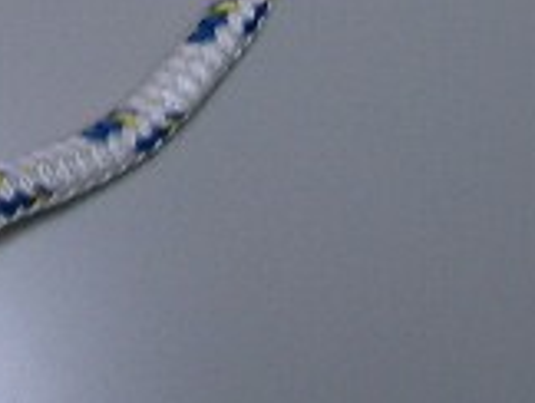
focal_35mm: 138
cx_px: -129
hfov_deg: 13.8
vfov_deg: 10.5
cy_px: -165
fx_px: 2136
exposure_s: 1/50
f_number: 2.6
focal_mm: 5.8
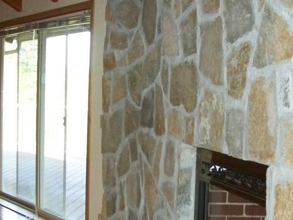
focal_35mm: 61
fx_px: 517
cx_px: 155
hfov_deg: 31.7
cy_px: 155
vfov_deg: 23.9
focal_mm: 6
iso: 160
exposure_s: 1/60
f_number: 2.7
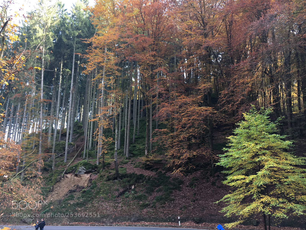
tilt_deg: +14.4
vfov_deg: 48.2
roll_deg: -1.9
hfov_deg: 61.7
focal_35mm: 29
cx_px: 153
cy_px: 115
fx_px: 256
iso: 32
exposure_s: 1/50
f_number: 2.2
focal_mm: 4.15
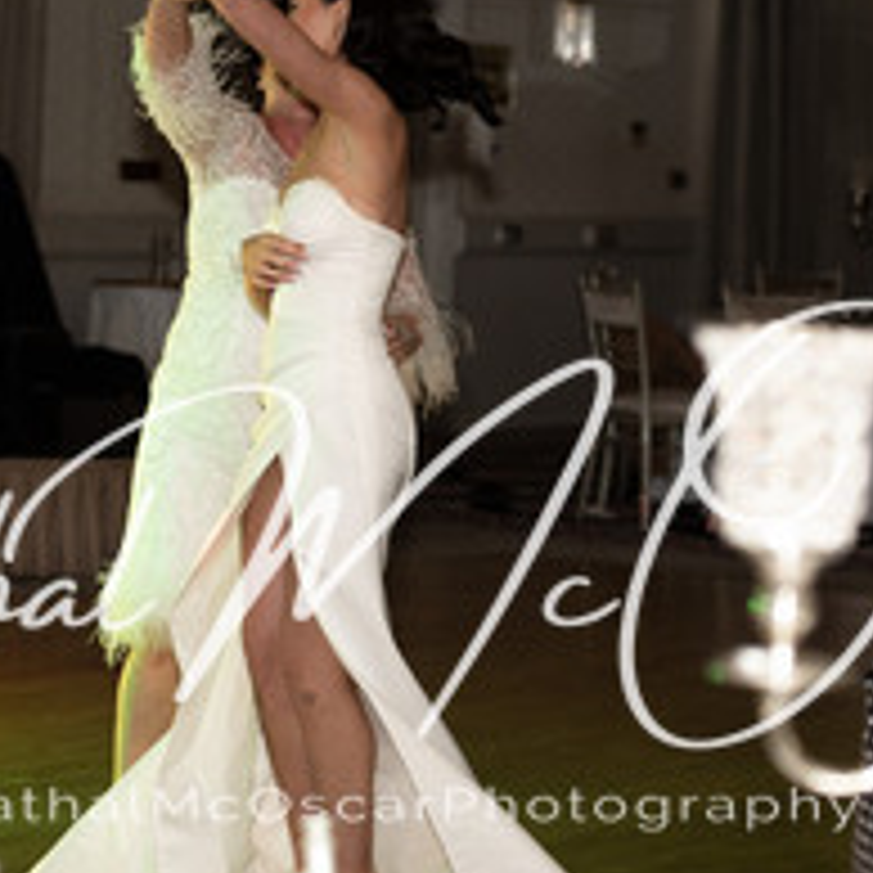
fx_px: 5393
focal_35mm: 189
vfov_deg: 9.3
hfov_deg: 9.3
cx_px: 387
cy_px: 310
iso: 640
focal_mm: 100
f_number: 2.8
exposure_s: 1/250
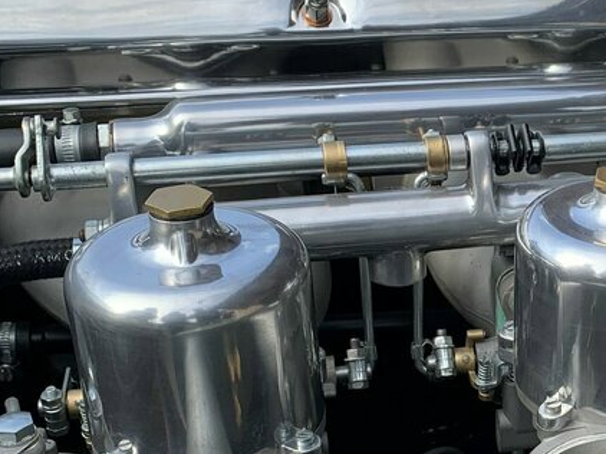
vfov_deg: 19.8
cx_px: 711
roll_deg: -4.8
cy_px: 310
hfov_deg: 24.1
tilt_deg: -28.4
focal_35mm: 74
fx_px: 1295
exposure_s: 1/737
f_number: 1.8
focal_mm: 4.25
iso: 25
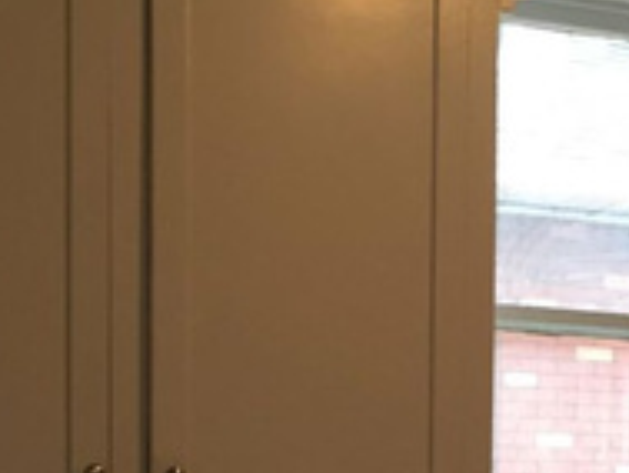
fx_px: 1782
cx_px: 436
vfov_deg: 14.4
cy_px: 630
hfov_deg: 19.9
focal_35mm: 98
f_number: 2.2
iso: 64
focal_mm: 4.15
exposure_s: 1/30
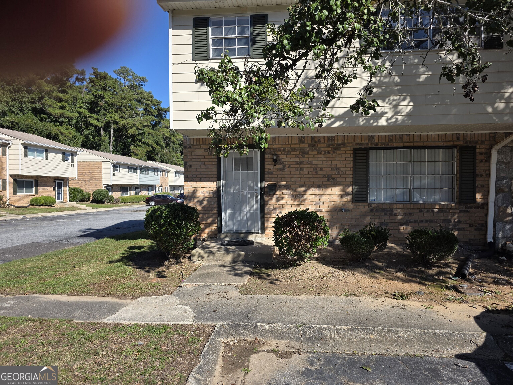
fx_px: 341
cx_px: 256
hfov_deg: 73.9
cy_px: 192
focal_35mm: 23
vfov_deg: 58.9
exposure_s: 1/4766
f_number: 1.7
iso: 80
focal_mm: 6.3
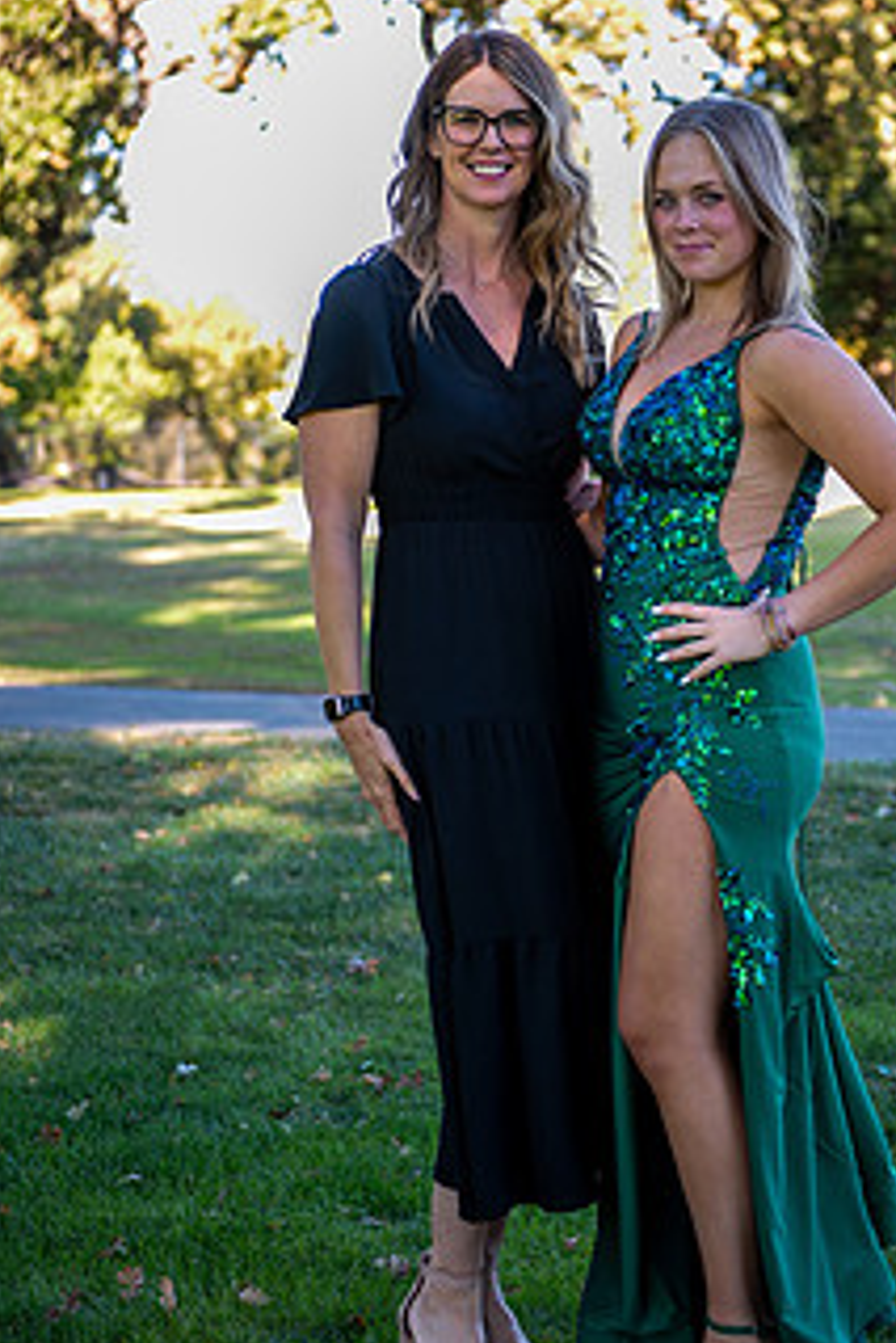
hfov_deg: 17.2
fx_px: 2946
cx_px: 614
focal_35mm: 79
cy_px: 594
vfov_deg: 25.6
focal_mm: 56
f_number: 2.8
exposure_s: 1/320
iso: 320
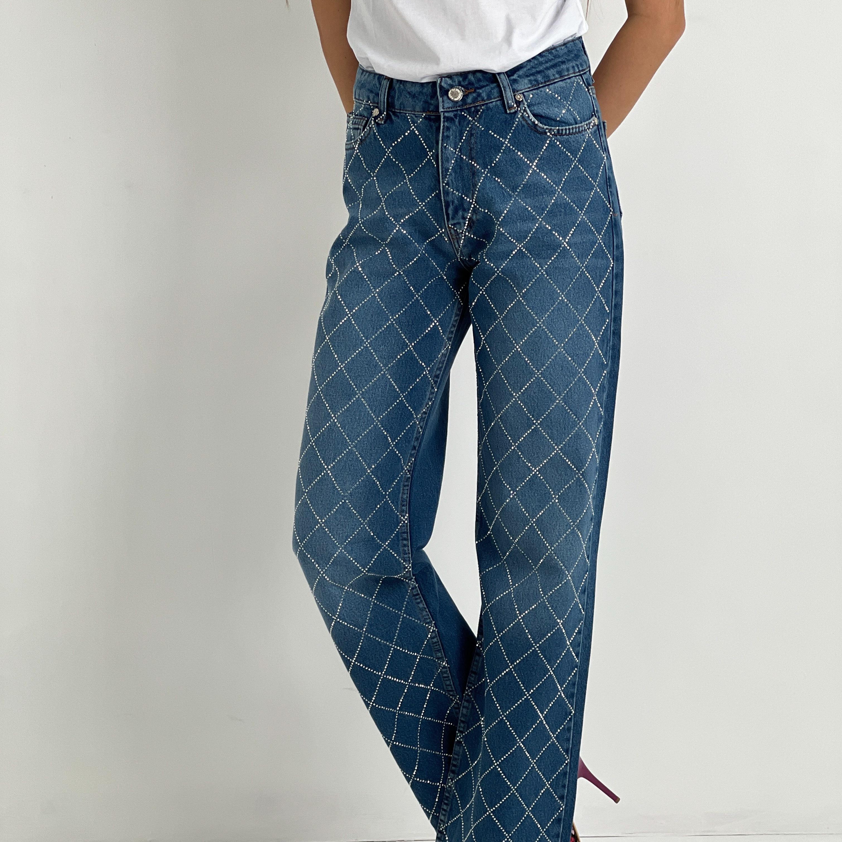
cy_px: 516
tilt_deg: -7.5
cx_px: 422
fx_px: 2504
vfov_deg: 19.1
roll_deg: +1.2
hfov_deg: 19.1
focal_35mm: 91
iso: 64
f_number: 2.8
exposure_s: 1/100
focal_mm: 9
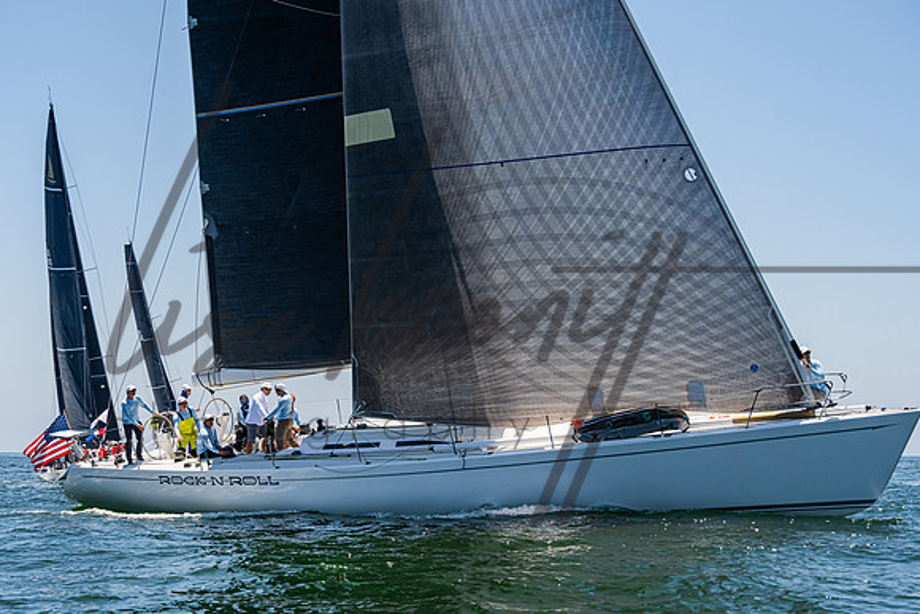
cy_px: 381
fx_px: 2028
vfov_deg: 17.2
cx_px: 344
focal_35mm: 79
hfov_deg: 25.5
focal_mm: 62
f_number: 8
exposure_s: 1/2500
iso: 500
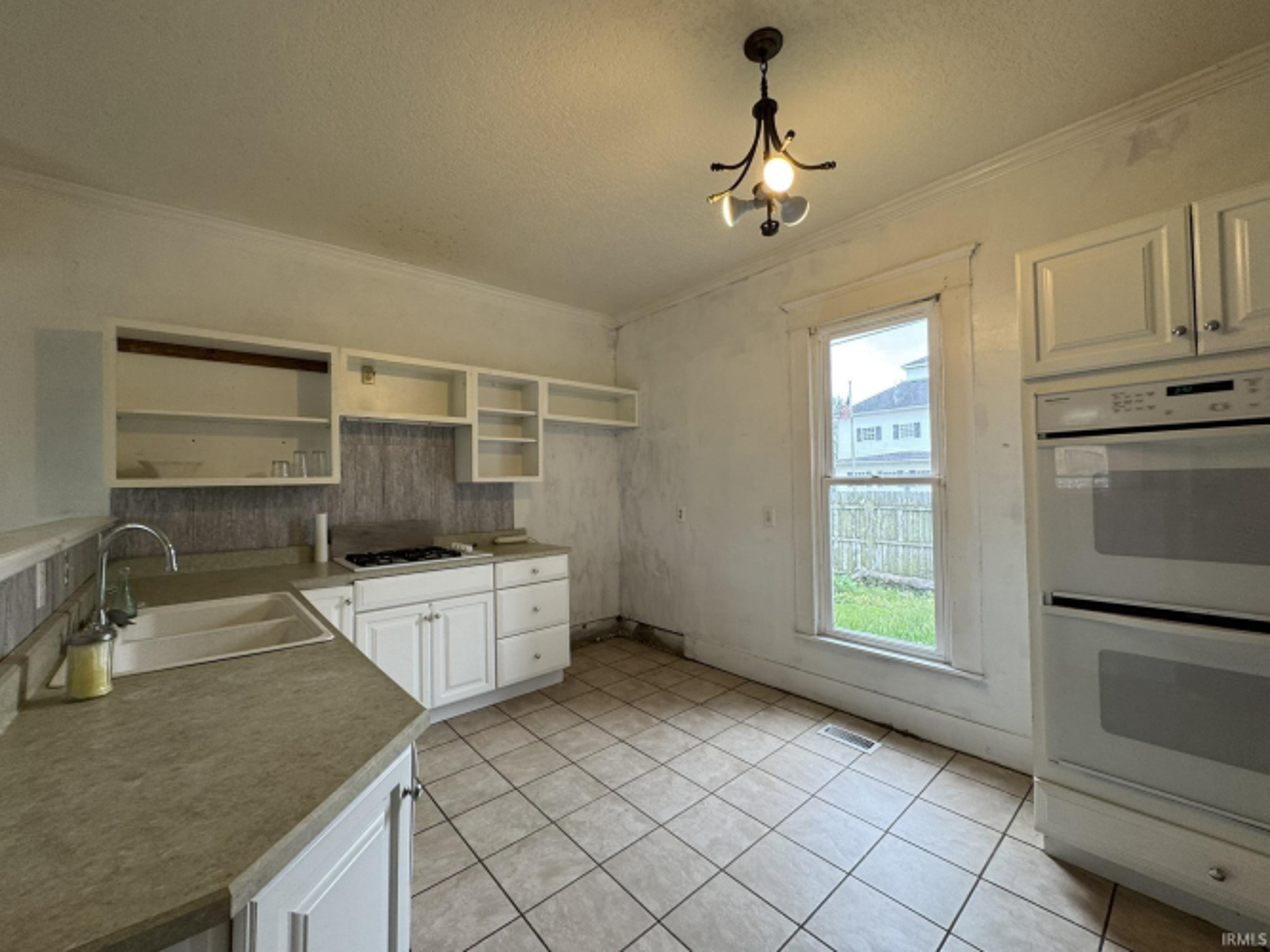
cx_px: 635
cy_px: 476
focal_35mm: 14
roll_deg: +0.9
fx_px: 514
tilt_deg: +1.6
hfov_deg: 102.1
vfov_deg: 85.7
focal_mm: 2.22
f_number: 2.2
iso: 80
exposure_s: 1/120
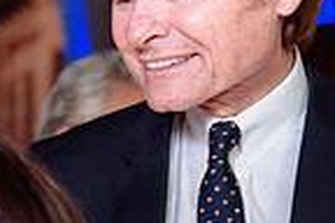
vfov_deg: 5.4
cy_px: 177
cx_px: 181
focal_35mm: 256
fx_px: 2382
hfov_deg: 8.0
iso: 500
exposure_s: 1/30
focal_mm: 53
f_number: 3.5
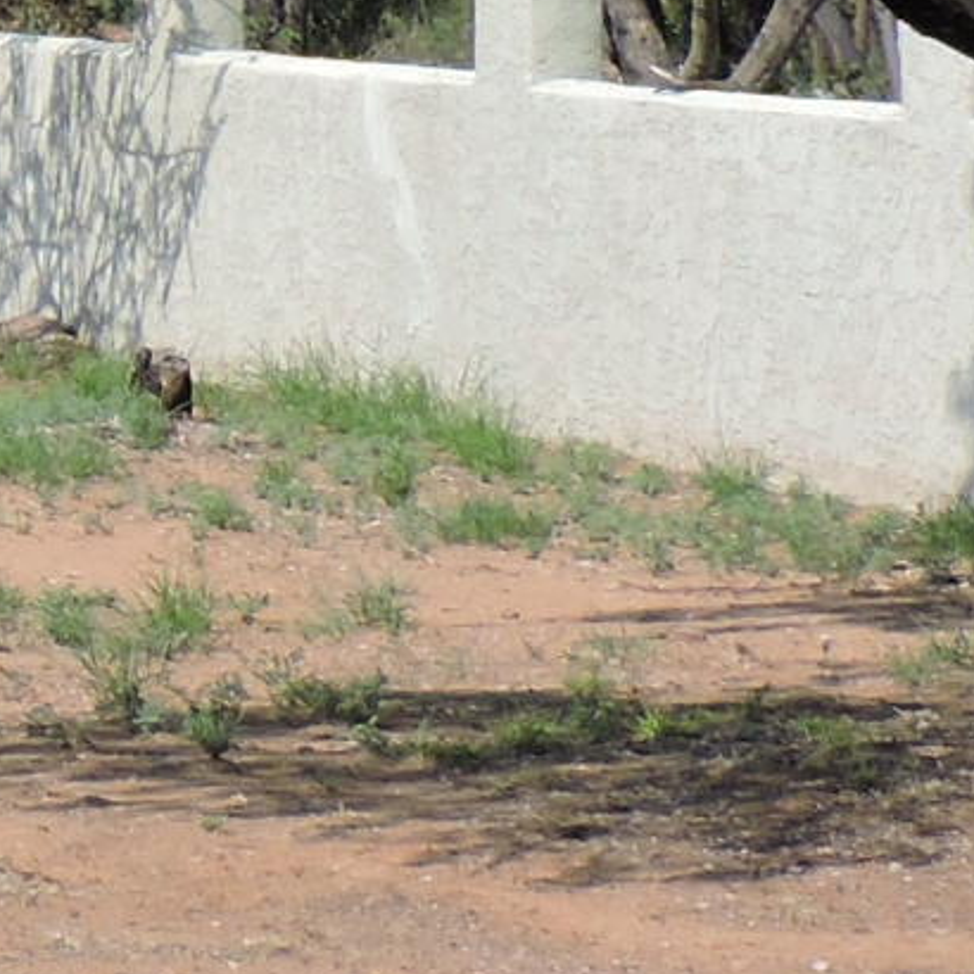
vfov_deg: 5.7
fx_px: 9677
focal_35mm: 304
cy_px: -729
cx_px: -2480
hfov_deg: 5.3
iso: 100
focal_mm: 8.4
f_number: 3.5
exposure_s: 1/1000
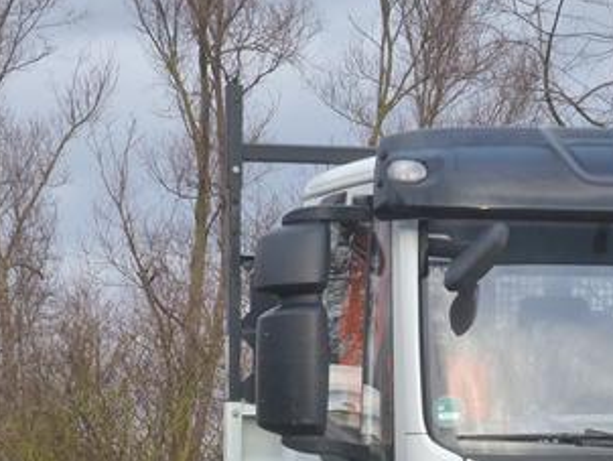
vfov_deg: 7.1
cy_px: 487
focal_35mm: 209
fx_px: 3704
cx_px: 412
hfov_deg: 9.5
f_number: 5.1
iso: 200
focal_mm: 14.2
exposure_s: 1/60
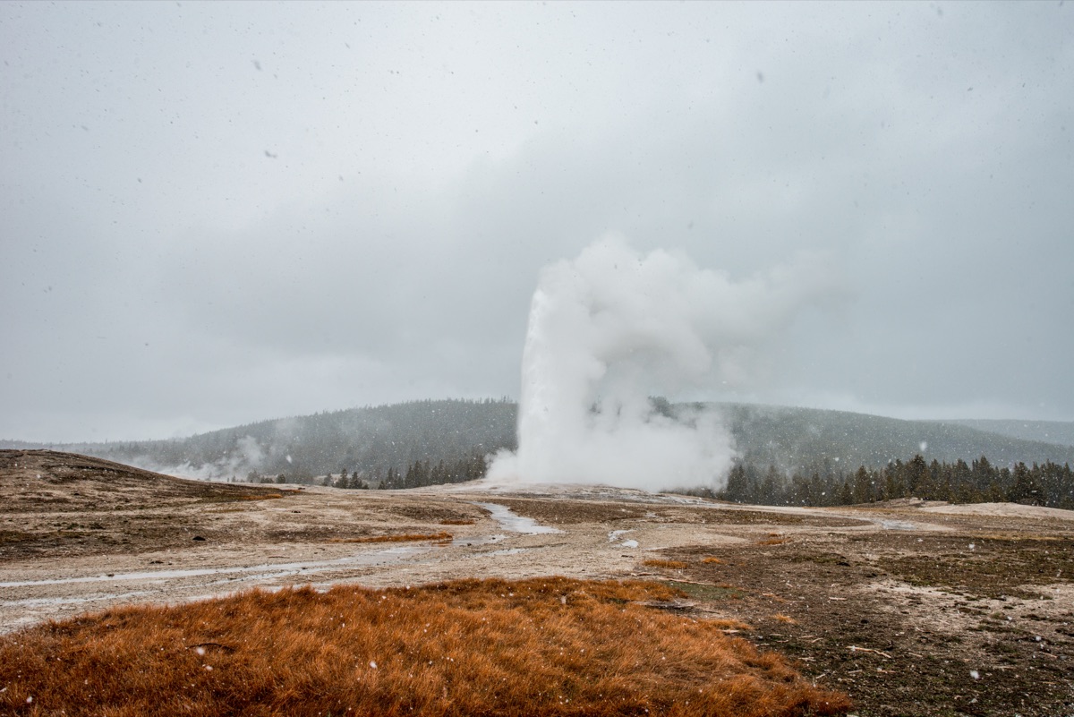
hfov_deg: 73.7
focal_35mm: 24
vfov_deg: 53.2
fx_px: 716
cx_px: 537
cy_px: 358
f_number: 11
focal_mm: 24
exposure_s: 1/250
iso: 200
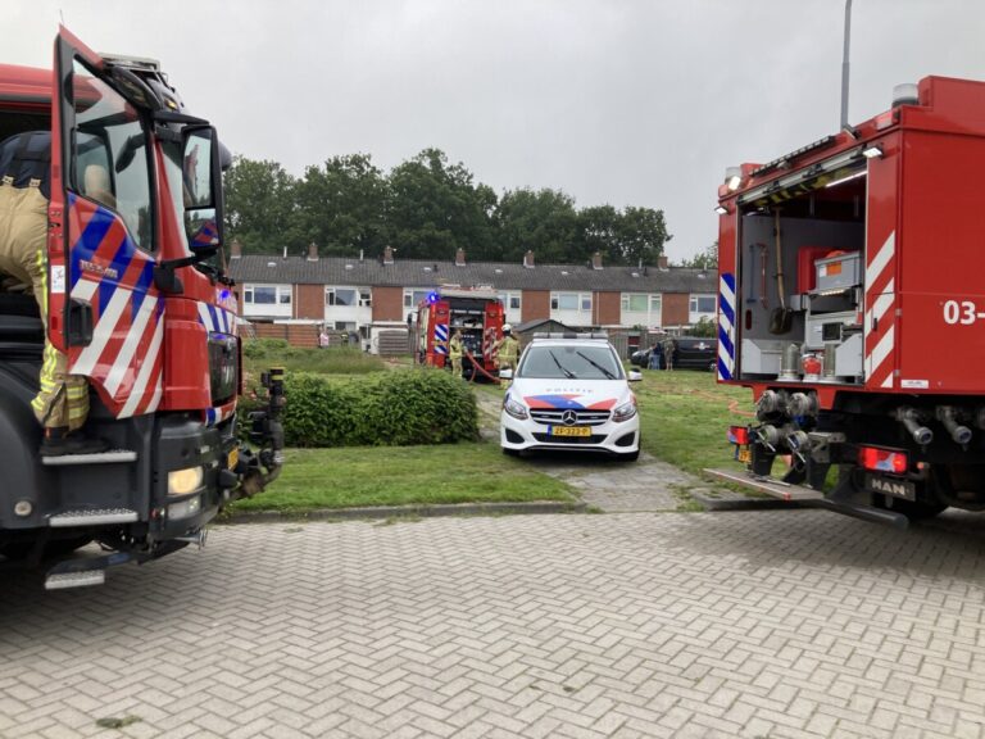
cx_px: 492
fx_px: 797
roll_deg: -1.6
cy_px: 370
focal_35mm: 28
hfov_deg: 63.4
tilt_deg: -0.6
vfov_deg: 49.7
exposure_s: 1/120
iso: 32
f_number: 1.8
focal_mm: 3.99
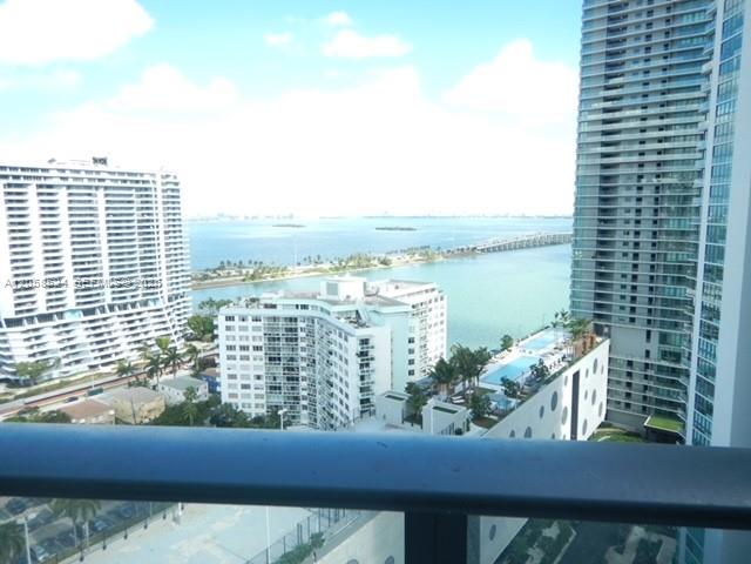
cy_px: 282
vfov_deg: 56.8
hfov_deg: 71.6
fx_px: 521
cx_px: 376
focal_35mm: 24
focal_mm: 4.3
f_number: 2.8
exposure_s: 1/640
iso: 125
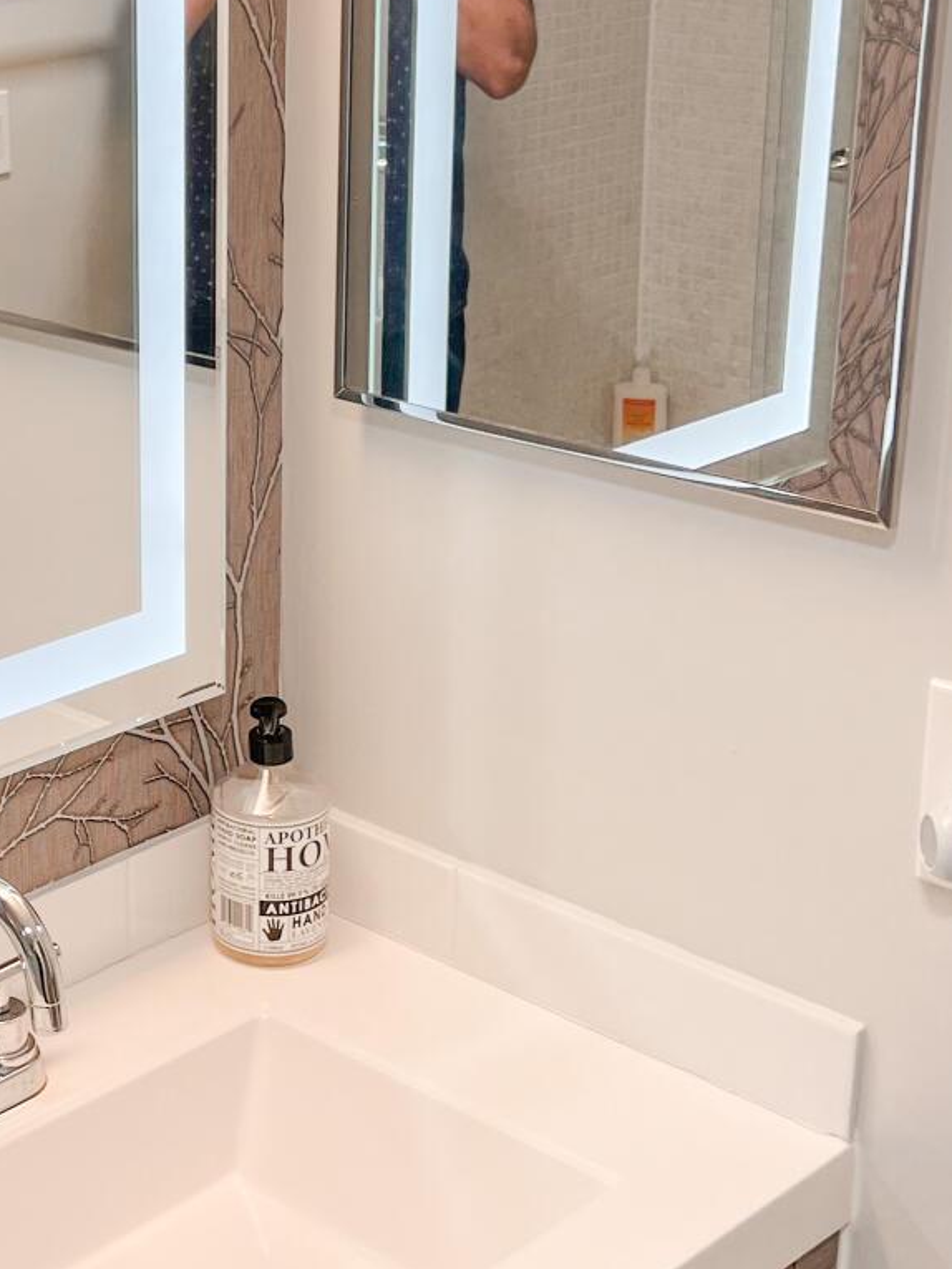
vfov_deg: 28.6
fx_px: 2493
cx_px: 70
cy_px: 597
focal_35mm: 68
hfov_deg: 21.1
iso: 40
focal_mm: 5.7
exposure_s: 1/120
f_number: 1.5
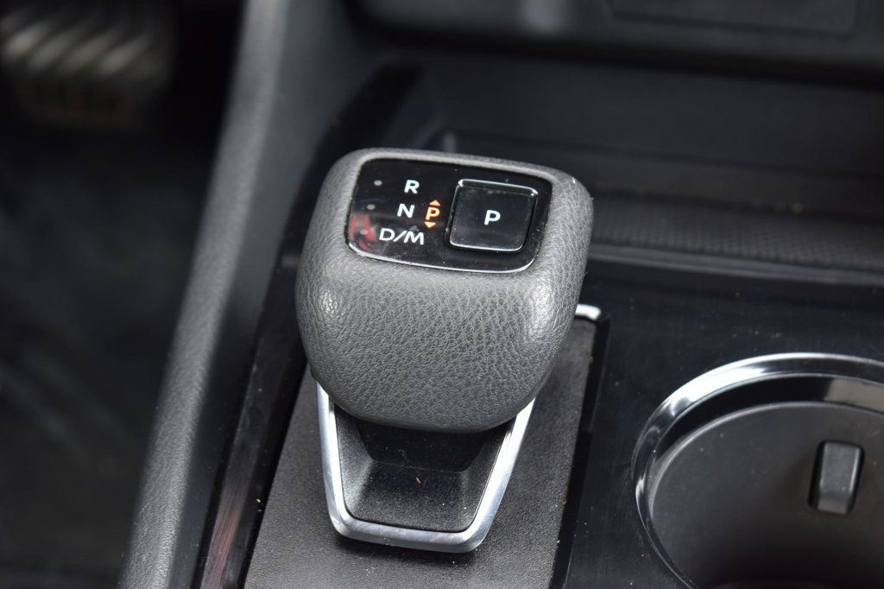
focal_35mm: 82
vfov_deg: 16.5
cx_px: 442
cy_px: 294
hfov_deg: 24.6
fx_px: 2025
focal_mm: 55
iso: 400
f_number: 7.1
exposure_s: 1/30
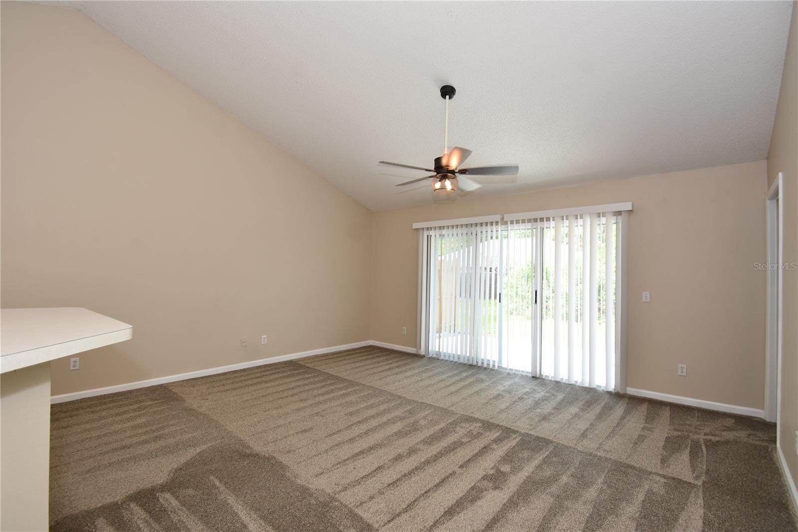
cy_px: 266
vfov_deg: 72.0
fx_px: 366
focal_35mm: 16
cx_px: 399
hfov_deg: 95.0
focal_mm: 11
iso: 200
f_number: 4.5
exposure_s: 1/80
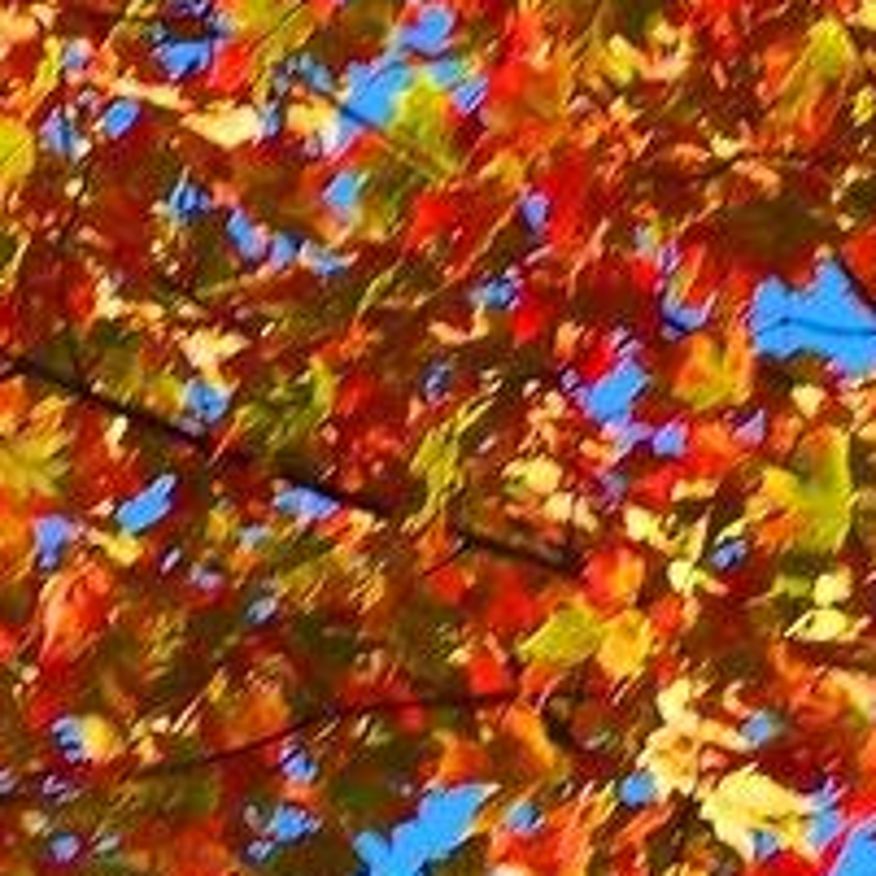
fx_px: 24365
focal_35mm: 851
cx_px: 767
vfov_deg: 2.1
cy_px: 623
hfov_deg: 2.1
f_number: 3.2
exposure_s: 1/160
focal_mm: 31.3
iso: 80
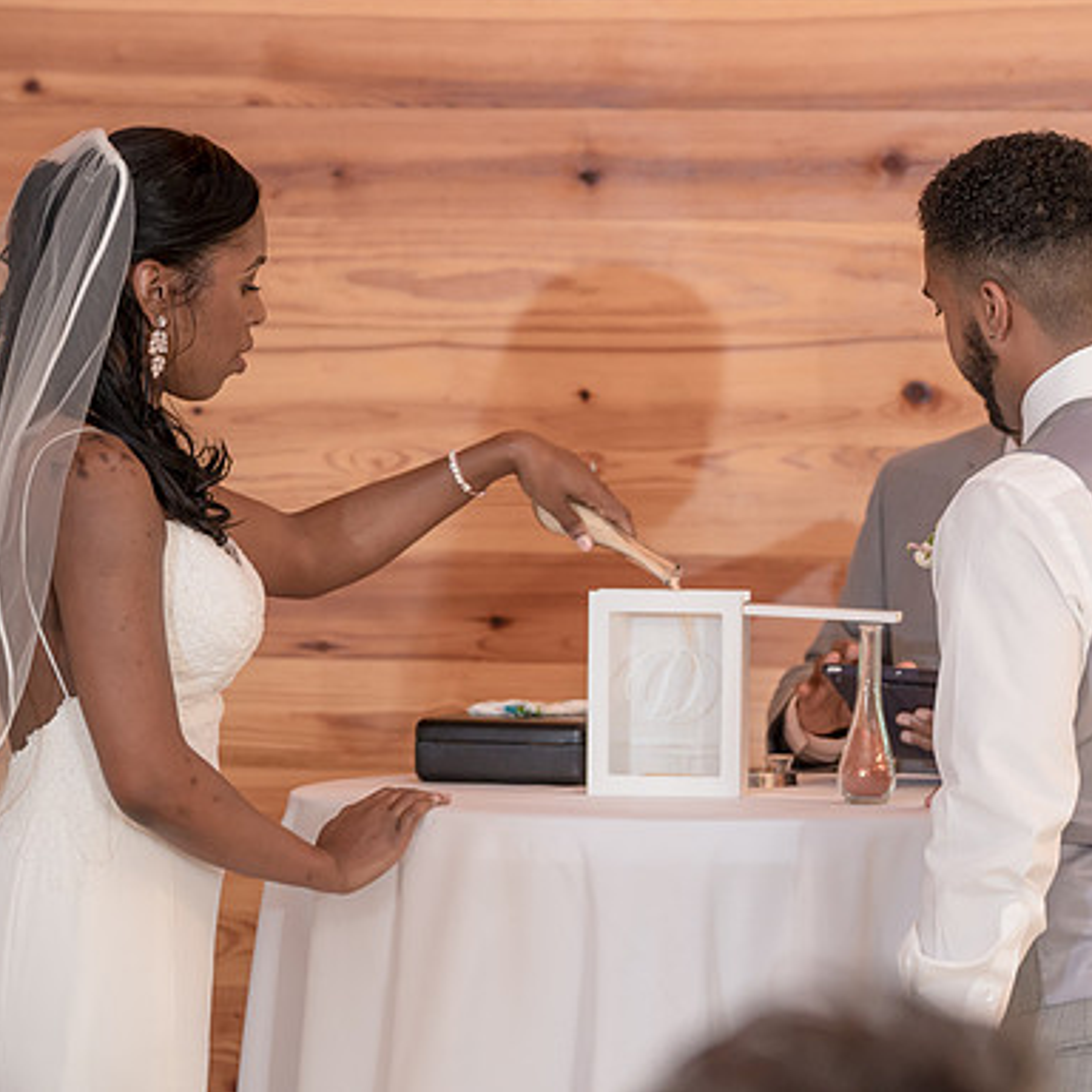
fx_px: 6496
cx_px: 711
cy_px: 455
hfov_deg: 9.6
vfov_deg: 9.6
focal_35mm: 182
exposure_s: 1/100
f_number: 4
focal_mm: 122
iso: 1600
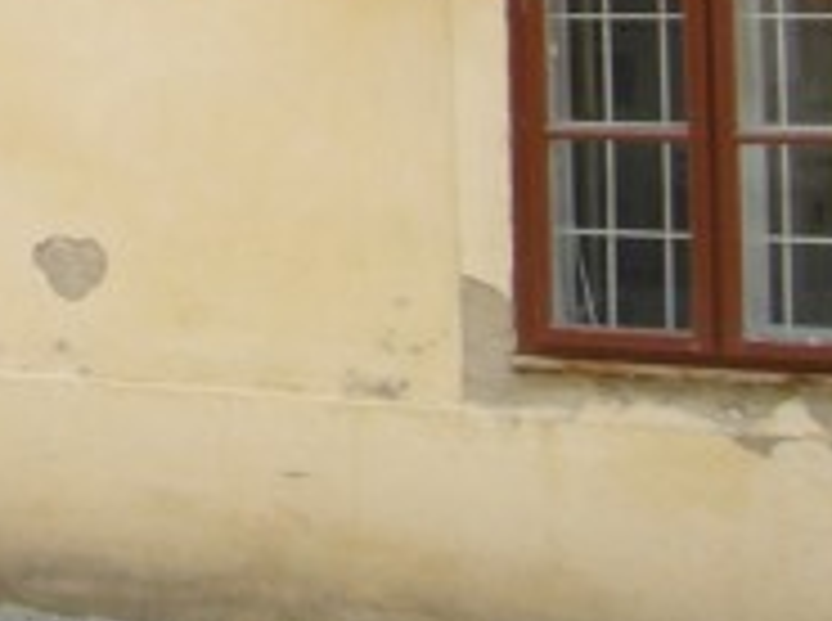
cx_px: -184
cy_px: -286
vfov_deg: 12.5
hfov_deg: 16.7
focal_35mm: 113
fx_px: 2711
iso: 100
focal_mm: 5.8
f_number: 5.6
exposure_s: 1/250
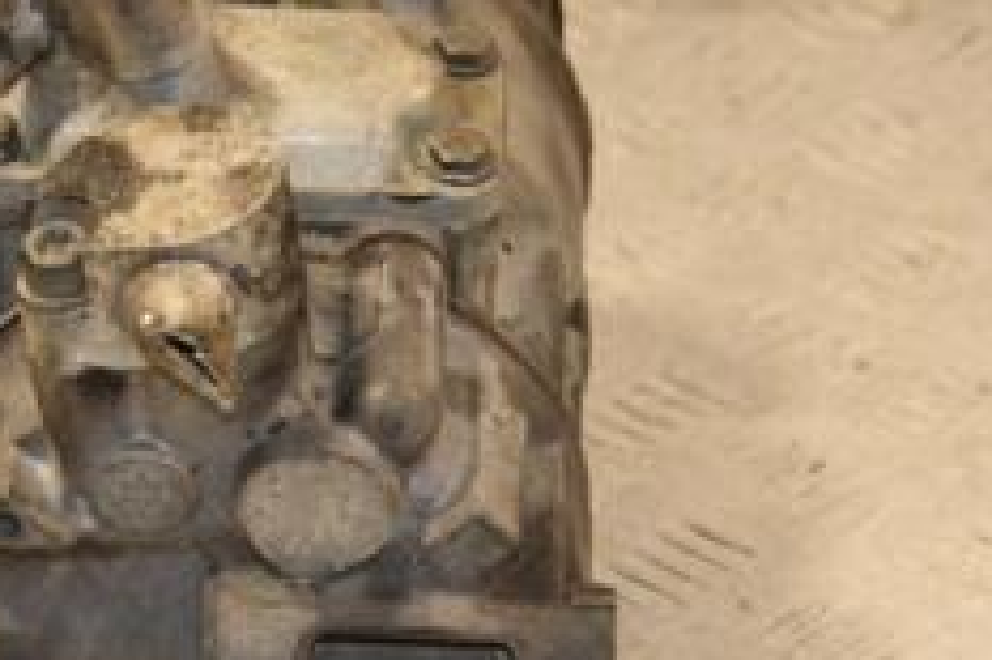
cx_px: 366
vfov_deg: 6.8
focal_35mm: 201
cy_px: 298
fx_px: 5535
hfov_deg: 10.2
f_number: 7.1
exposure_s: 1/200
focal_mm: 52
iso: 800
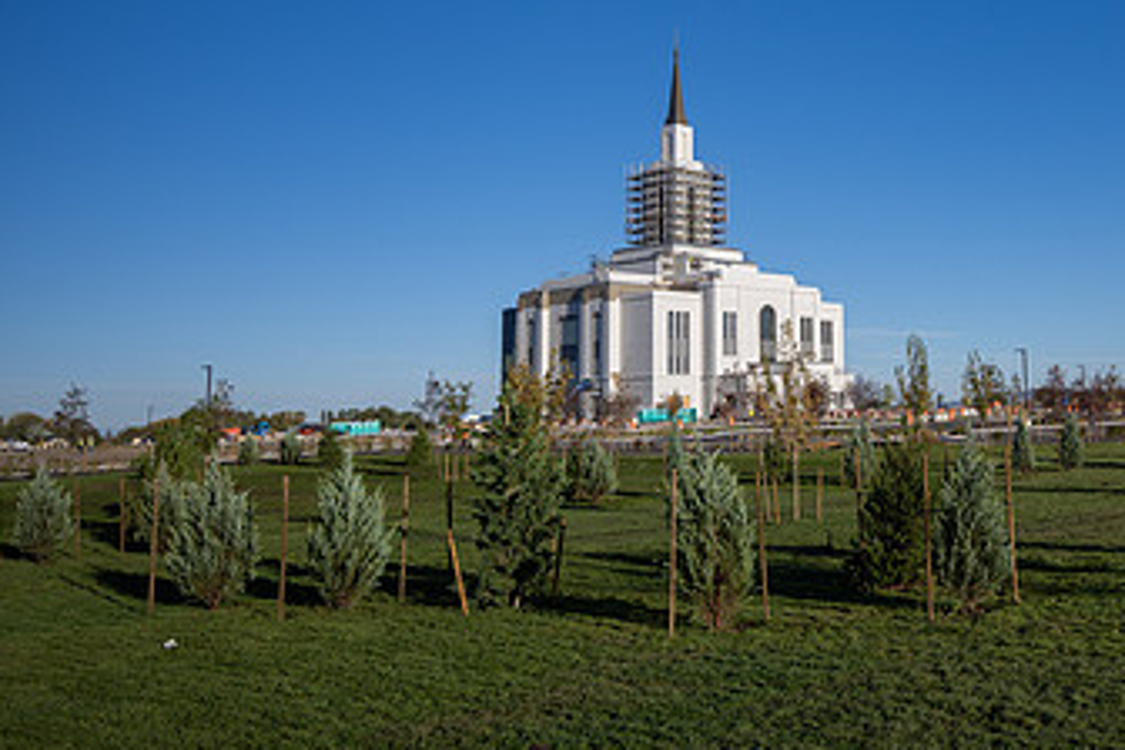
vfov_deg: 33.0
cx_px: 977
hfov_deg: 44.8
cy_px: 235
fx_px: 1250
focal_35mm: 40
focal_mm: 22
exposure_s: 1/1600
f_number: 4
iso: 100
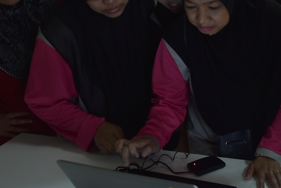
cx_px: 167
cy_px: 63
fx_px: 391
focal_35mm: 50
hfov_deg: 39.4
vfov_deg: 26.9
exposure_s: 1/200
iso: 1000
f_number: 2.8
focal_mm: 24
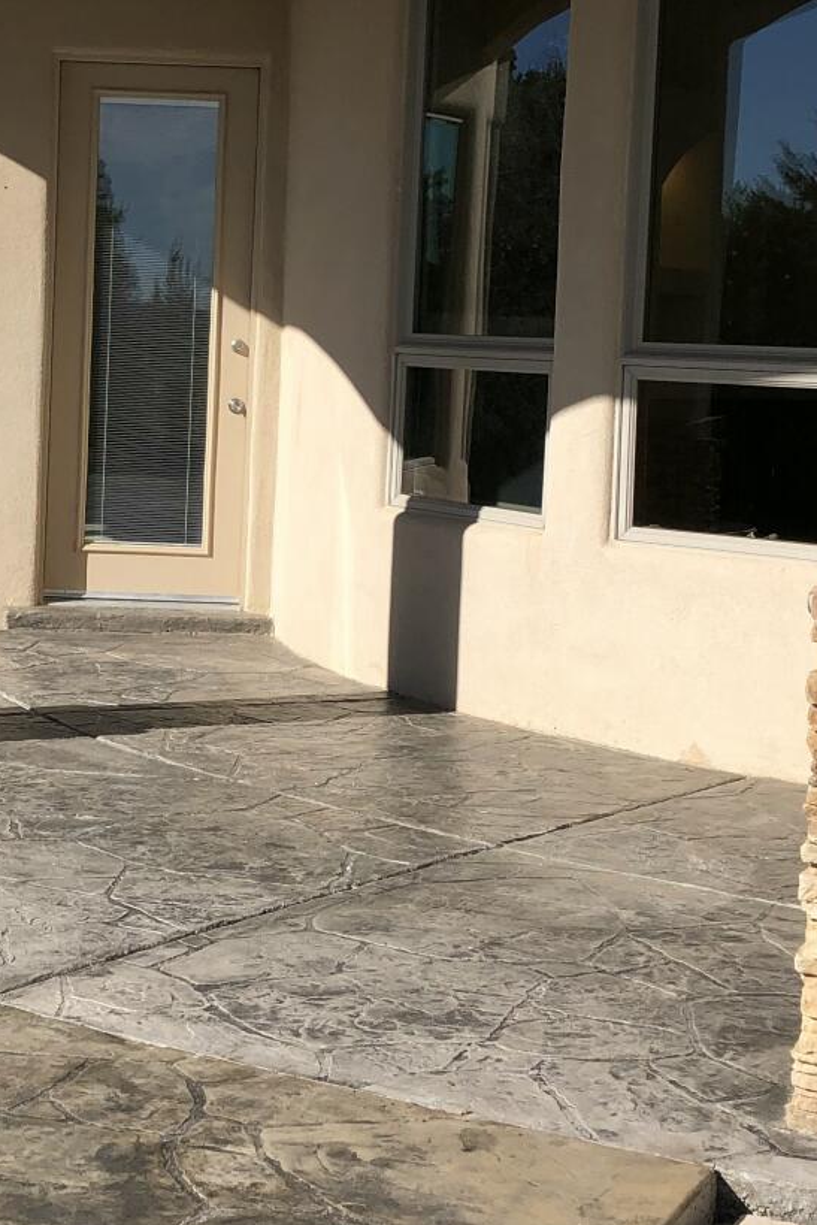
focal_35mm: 71
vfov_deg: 28.3
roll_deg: -2.4
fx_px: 2416
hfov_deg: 19.0
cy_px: 441
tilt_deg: -3.5
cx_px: 181
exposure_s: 1/2825
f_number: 1.8
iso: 20
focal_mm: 3.99
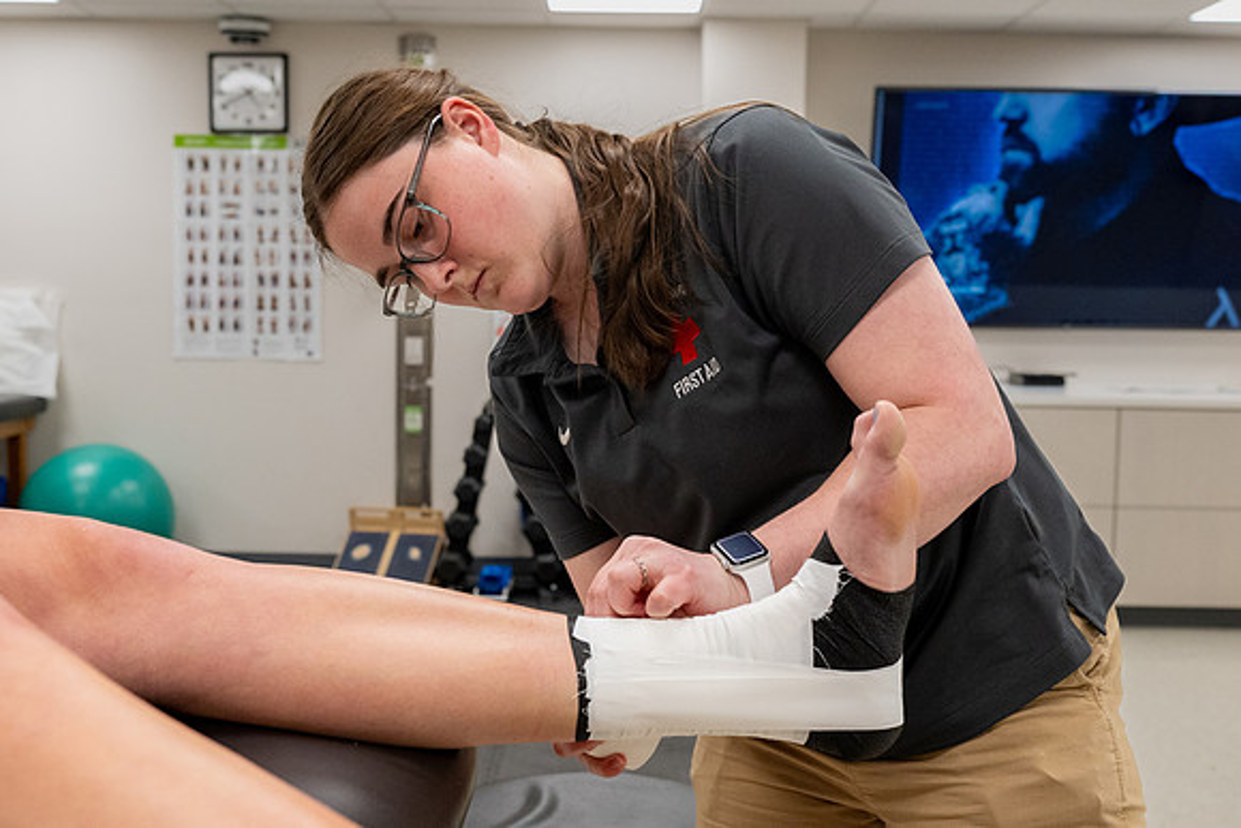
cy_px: 414
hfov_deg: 43.9
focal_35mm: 45
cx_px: 607
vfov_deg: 30.1
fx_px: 1541
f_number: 4.5
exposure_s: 1/400
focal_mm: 31
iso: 1600
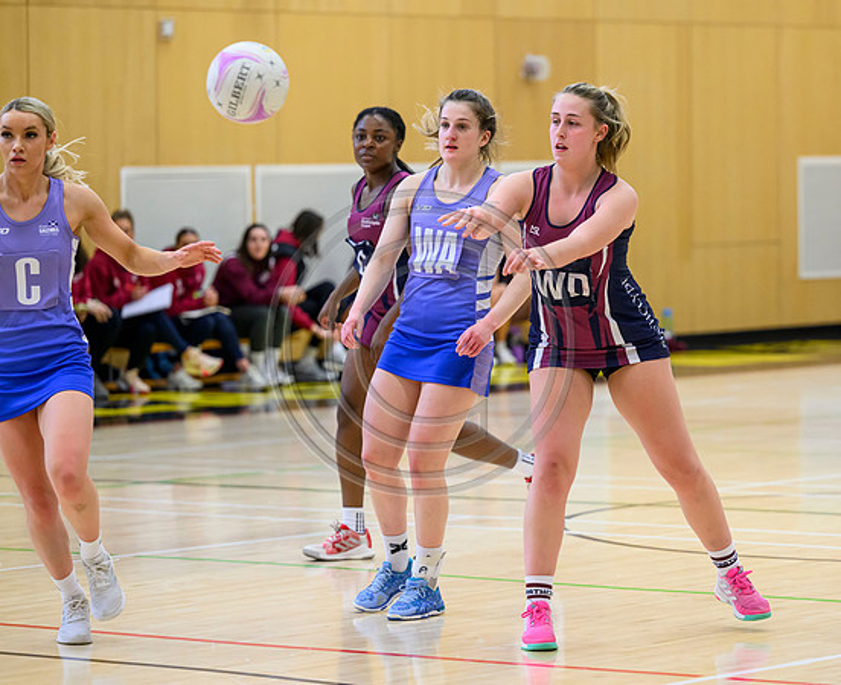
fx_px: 4482
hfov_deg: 10.7
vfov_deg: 8.7
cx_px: 576
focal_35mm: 179
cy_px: 350
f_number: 3.2
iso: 3200
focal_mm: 140
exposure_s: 1/1000
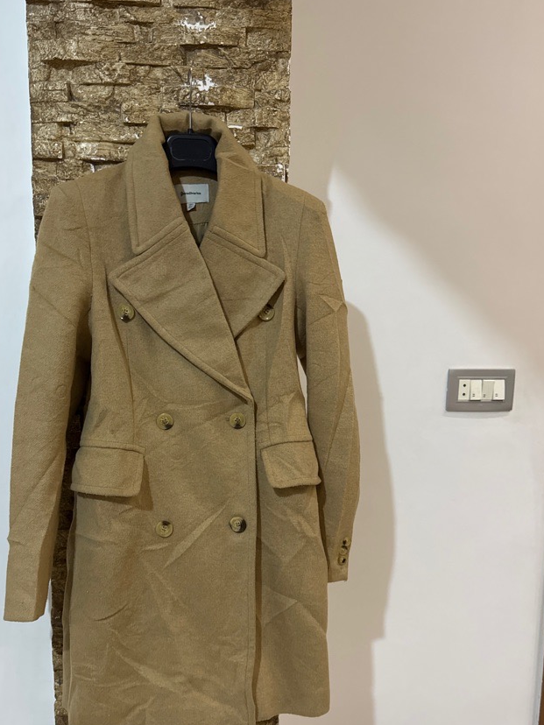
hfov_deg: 48.1
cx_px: 237
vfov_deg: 61.5
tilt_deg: -8.5
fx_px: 608
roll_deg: -0.4
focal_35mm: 29
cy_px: 402
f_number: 1.78
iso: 800
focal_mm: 6.76
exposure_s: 1/60
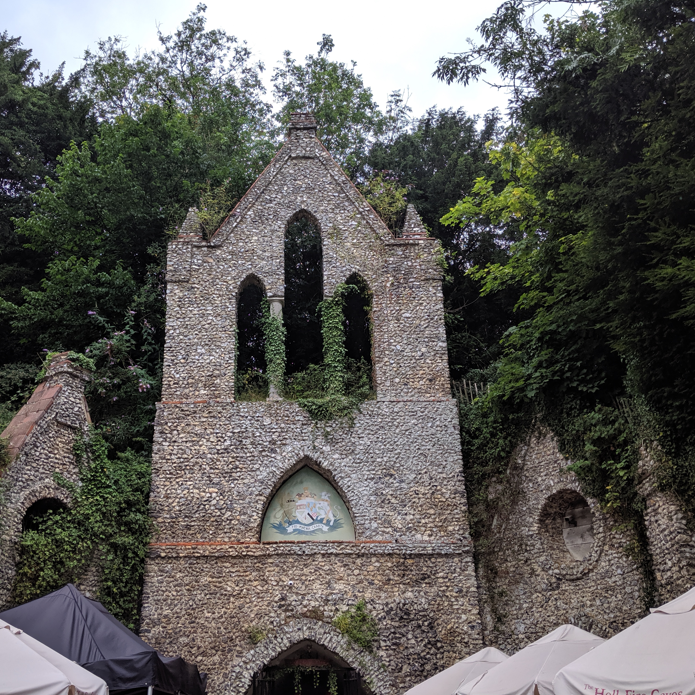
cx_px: 285
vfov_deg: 51.1
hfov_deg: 50.8
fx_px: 727
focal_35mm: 32
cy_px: 348
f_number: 1.8
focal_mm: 4.44
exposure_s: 1/1304
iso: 54
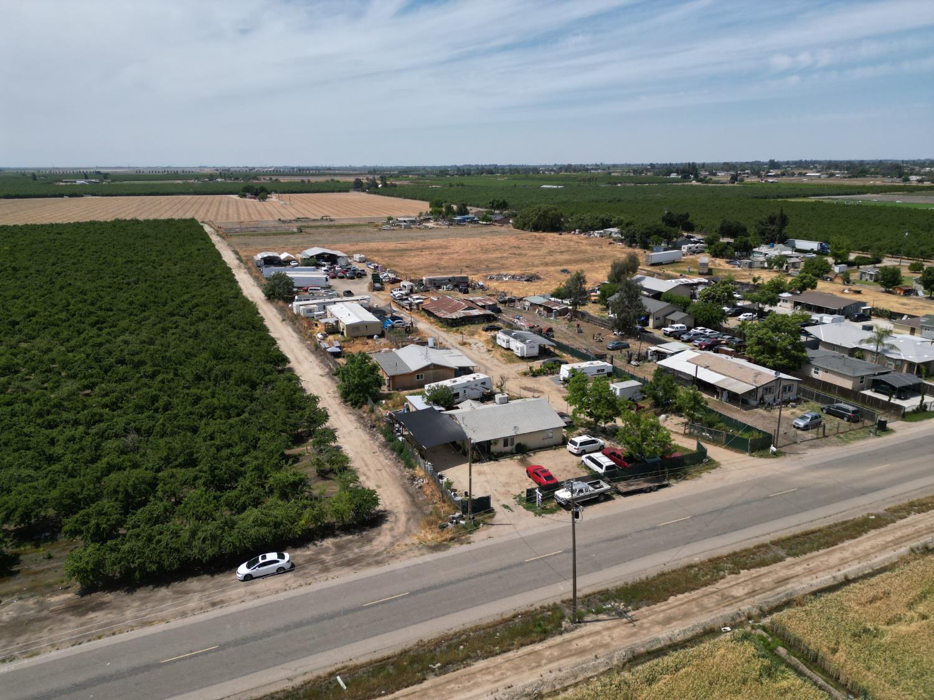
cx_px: 467
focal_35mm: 24
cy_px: 350
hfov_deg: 71.6
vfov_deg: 56.8
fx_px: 648
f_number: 1.7
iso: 100
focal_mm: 6.72
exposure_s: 1/250
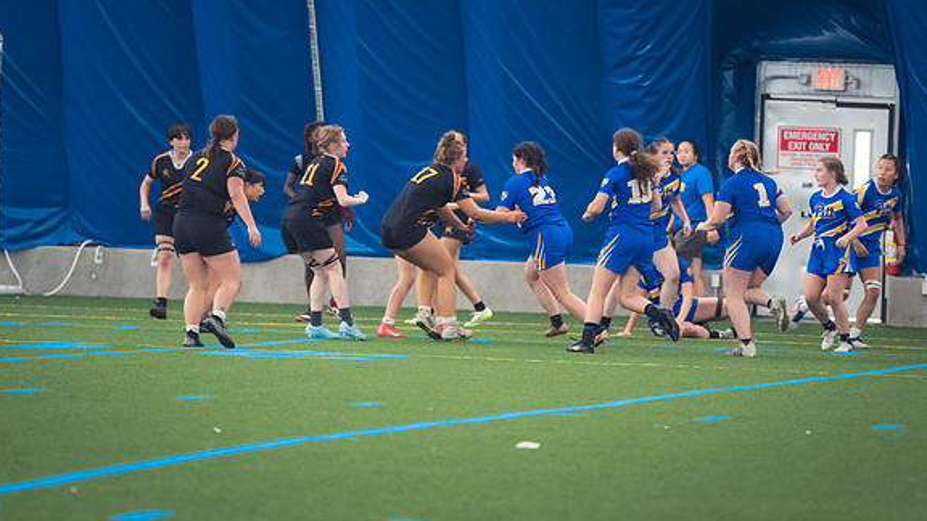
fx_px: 7767
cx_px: 462
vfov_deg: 3.8
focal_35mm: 316
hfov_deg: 6.8
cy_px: 219
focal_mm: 200
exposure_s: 1/320
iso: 4000
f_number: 2.8
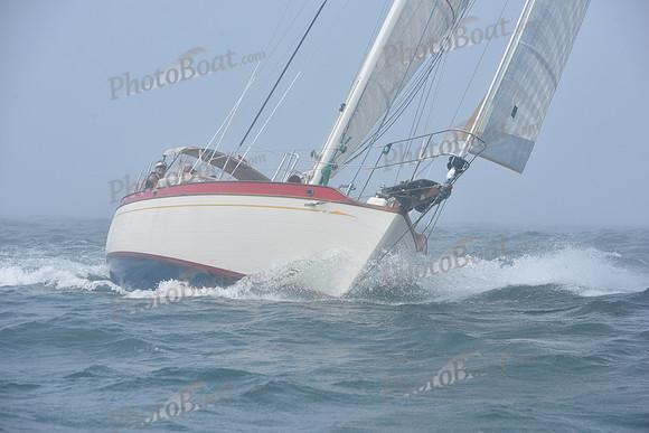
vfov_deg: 9.2
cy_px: 216
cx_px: 324
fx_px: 2705
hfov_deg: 13.7
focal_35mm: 150
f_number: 9
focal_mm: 150
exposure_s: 1/800
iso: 320
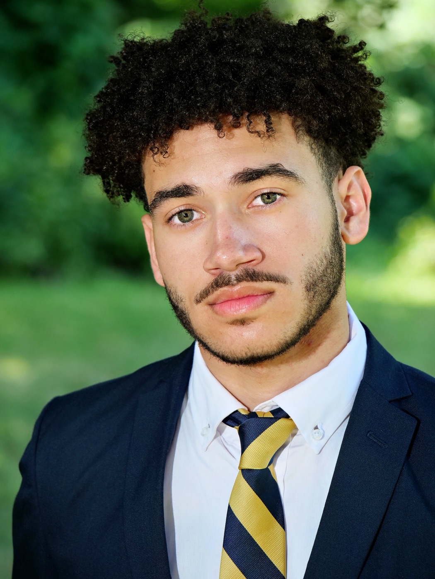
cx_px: 218
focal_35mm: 200
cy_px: 290
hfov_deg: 7.4
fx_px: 3351
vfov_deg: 9.9
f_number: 4
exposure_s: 1/200
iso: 400
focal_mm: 100
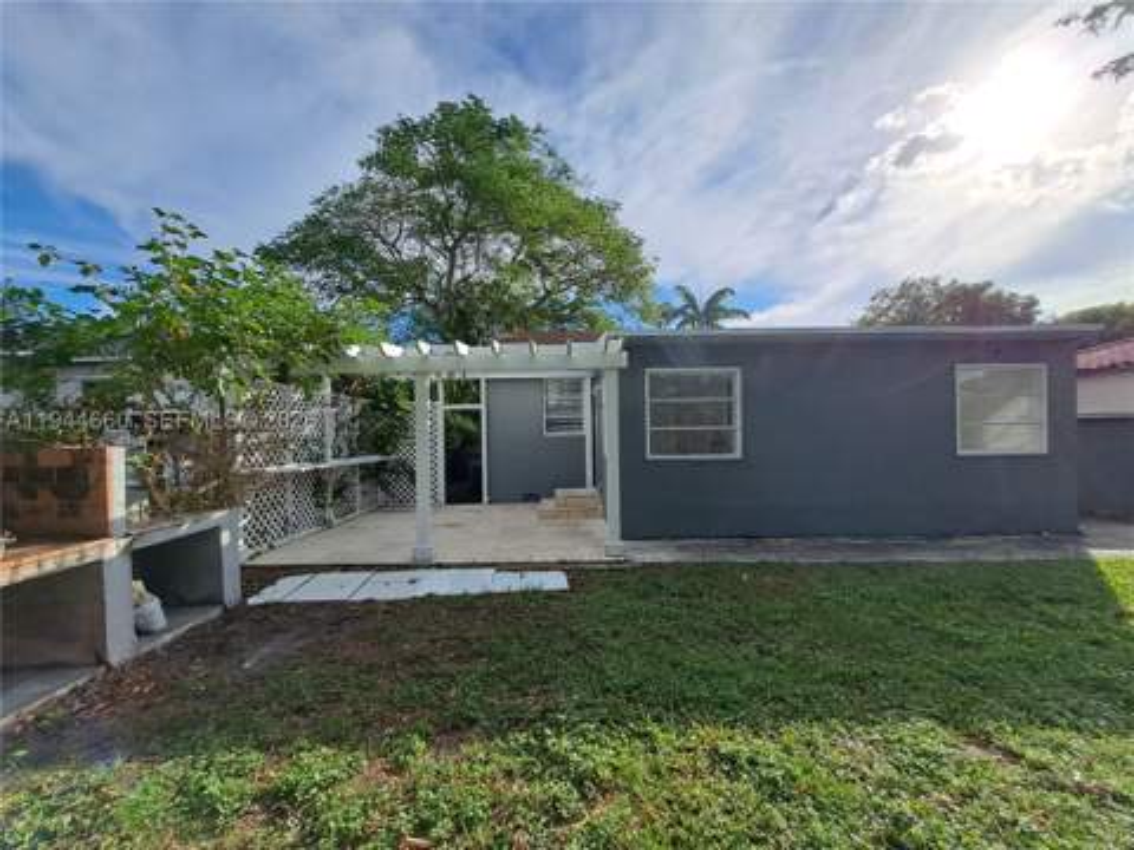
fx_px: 426
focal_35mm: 13
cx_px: 567
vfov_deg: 89.9
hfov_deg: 106.2
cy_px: 425
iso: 50
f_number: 2.2
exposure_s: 1/2128
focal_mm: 1.74
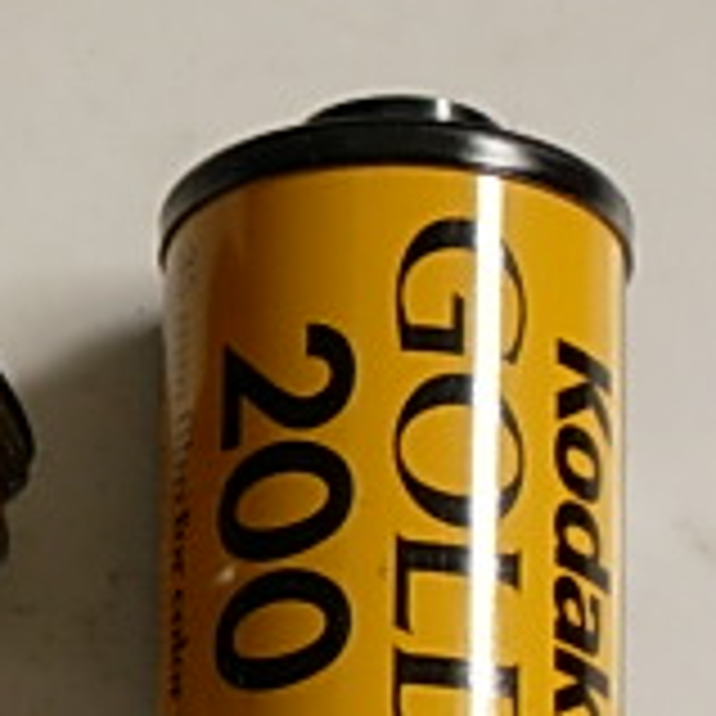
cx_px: -302
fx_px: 9407
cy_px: 410
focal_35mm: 402
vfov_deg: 4.4
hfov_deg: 4.3
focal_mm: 23.4
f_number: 4.9
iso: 64
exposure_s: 1/4.6
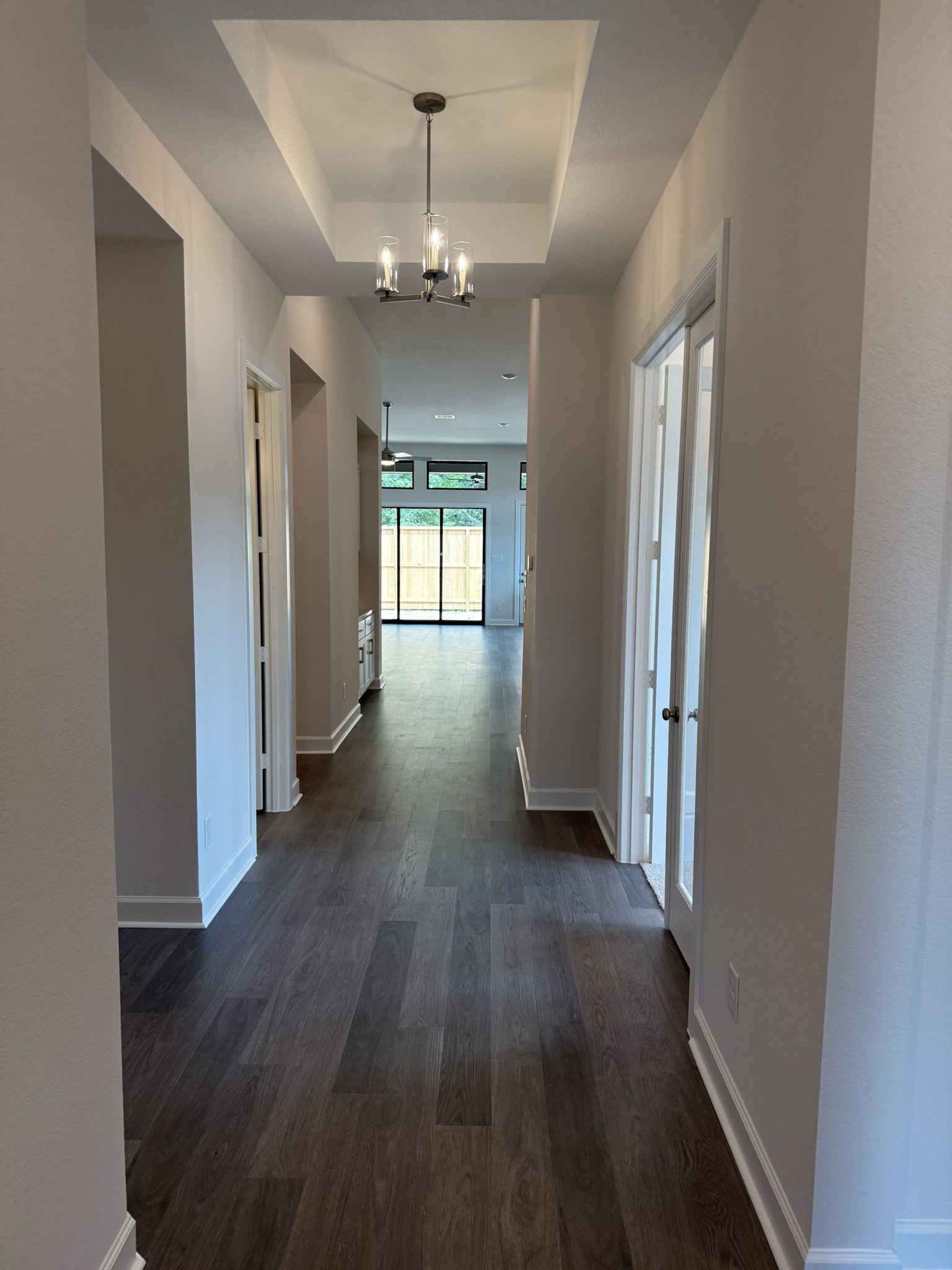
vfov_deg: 71.6
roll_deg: -1.2
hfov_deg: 56.8
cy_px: 635
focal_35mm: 24
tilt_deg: -6.0
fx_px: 880
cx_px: 476
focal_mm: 6.76
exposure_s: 1/222
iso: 200
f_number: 1.78
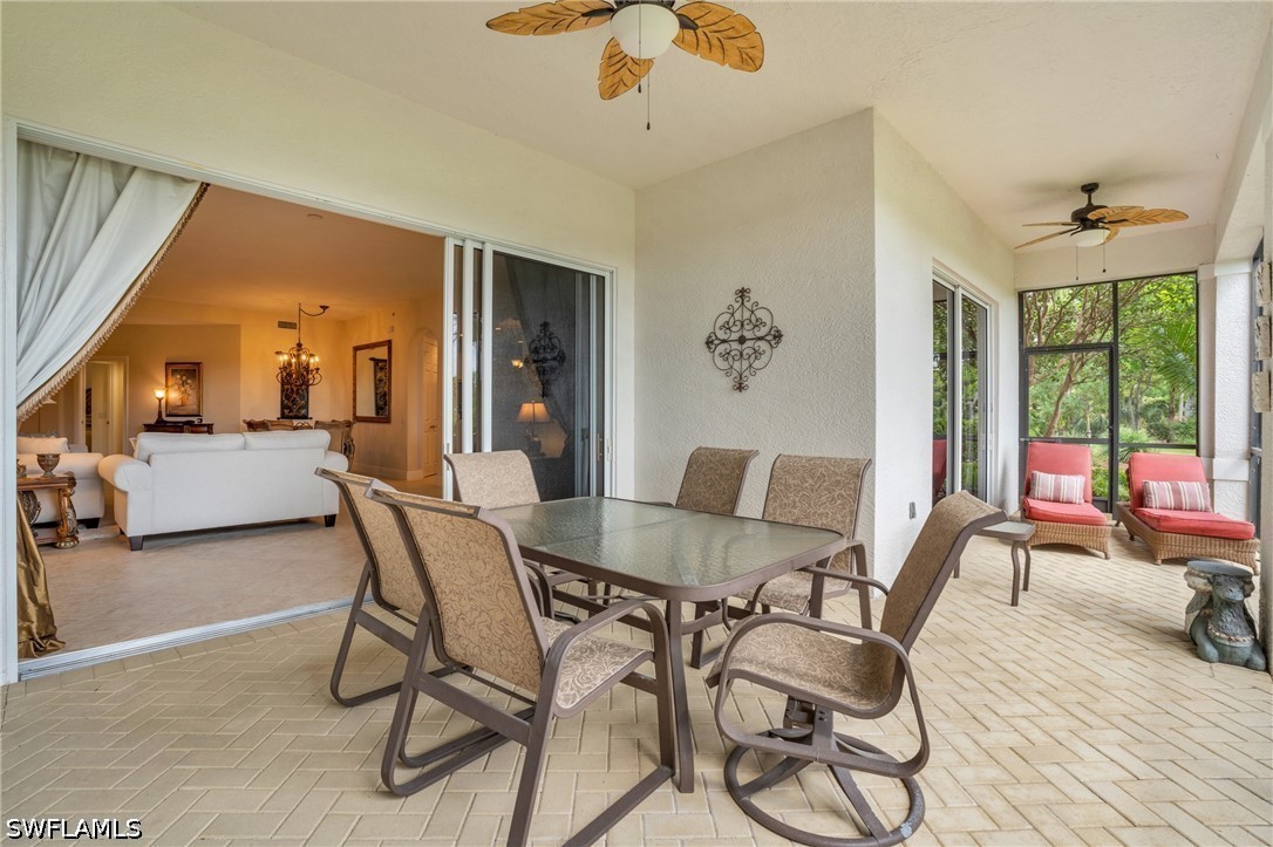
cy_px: 424
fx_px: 565
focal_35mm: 16
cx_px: 636
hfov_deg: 96.8
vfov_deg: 73.7
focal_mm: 16
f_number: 9
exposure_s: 1/30
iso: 200
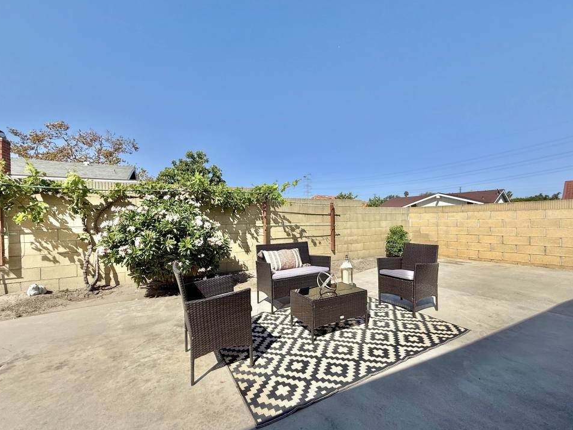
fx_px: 248
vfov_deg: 81.7
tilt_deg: -0.1
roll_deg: +0.5
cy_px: 220
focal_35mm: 15
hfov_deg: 98.1
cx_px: 279
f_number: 2.2
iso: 50
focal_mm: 2.22
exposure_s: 1/2410
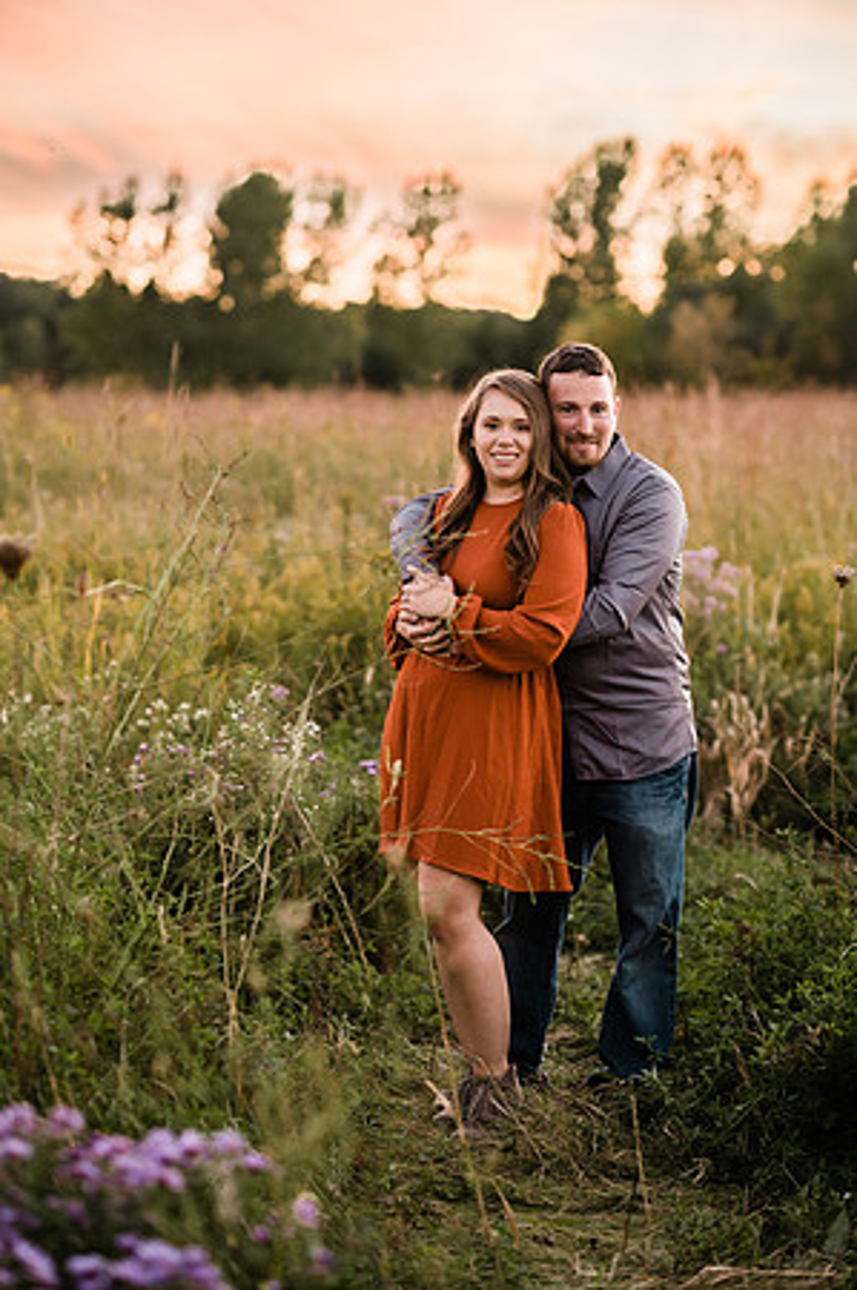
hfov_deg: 16.0
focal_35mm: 85
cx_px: 428
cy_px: 645
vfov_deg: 23.9
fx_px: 3042
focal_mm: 85
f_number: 2.5
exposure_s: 1/200
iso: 500
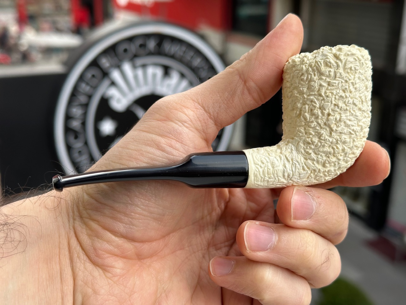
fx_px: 563
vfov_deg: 30.3
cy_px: 152
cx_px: 203
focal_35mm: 48
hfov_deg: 39.7
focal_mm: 6.86
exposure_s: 1/419
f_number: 1.78
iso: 64
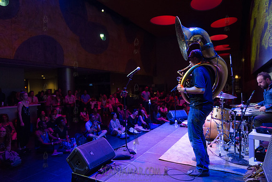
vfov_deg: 53.2
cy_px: 91
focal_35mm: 24
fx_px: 181
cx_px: 136
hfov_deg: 73.7
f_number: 2.8
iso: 3200
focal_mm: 24
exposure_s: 1/400
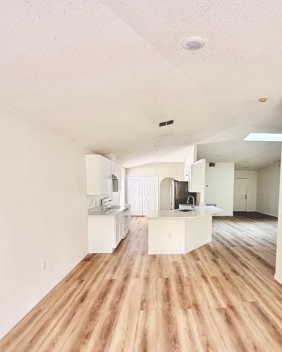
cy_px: 199
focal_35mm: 18
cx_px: 169
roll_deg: -1.8
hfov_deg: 73.1
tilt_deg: -2.6
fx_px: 188
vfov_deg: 85.9
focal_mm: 2.22
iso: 400
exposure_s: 1/60
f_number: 2.2
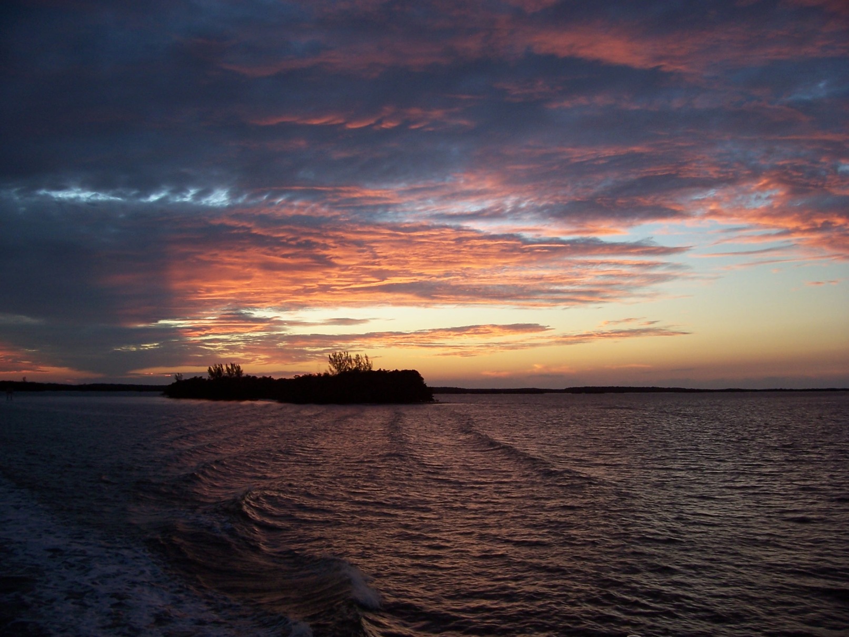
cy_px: 318
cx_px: 424
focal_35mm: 34
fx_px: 834
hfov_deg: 54.0
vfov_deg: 41.8
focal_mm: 5.6
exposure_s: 1/90
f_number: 2.7
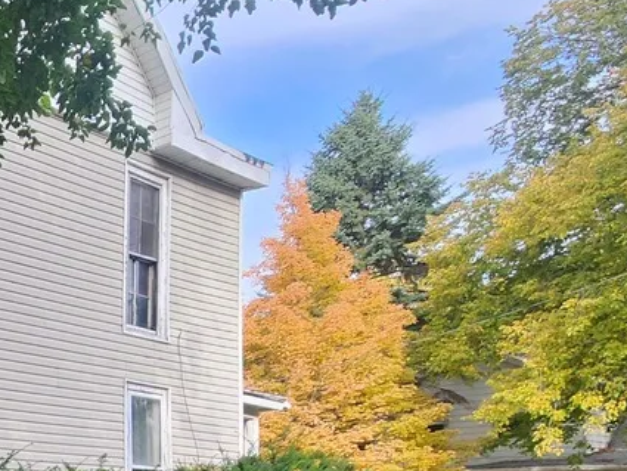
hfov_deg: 25.5
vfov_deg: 29.0
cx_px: -401
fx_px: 797
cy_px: 545
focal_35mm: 44
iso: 50
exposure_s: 1/166
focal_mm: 2.2
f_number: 2.2
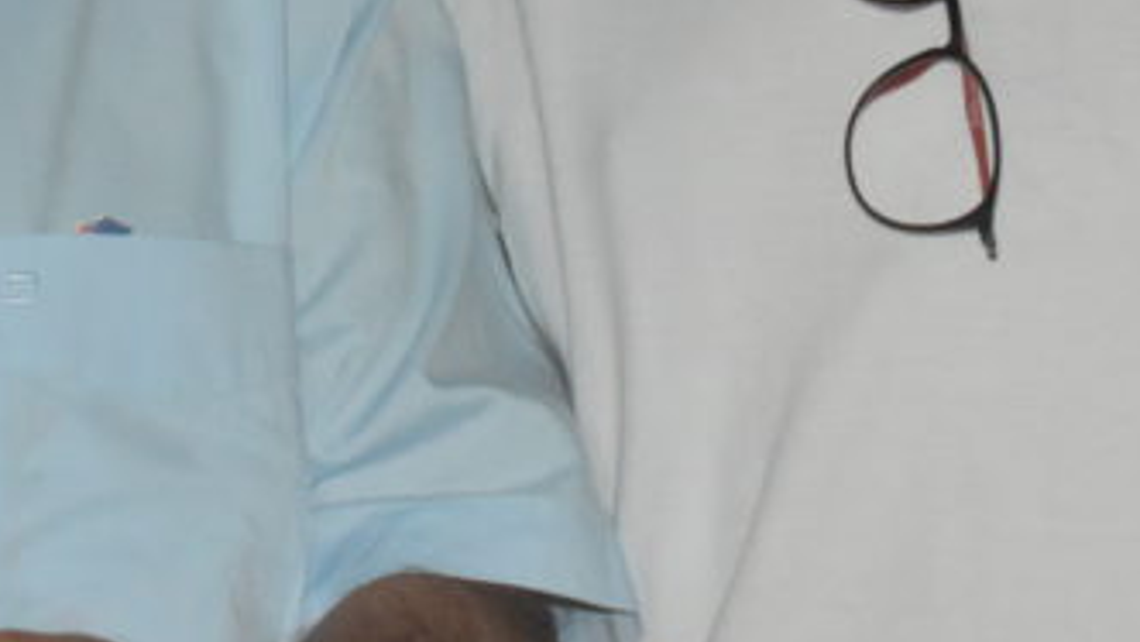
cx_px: 185
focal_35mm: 267
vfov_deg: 4.5
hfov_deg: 8.1
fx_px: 8062
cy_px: -318
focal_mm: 55
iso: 5000
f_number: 5.6
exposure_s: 1/60
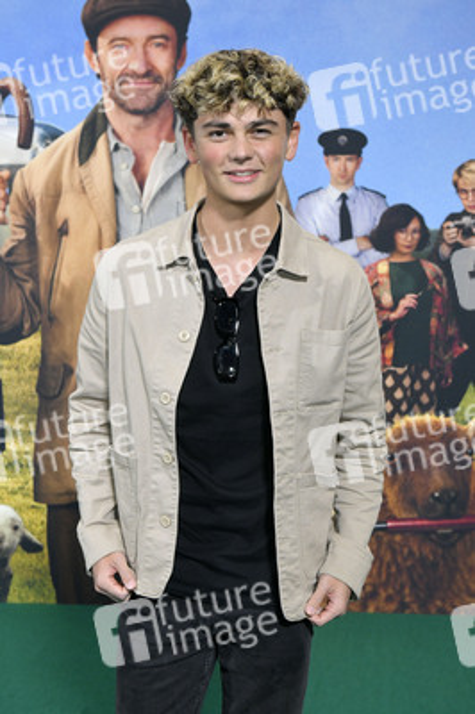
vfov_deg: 43.6
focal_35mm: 45
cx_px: 238
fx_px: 892
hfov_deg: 29.8
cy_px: 357
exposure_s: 1/200
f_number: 5.6
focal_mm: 45
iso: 1600
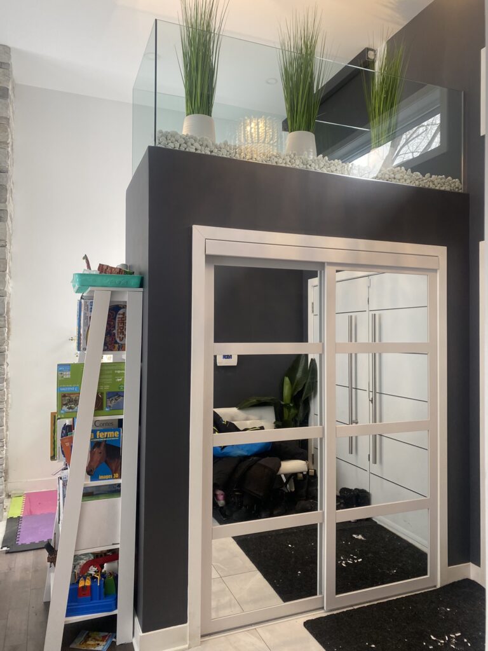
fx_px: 489
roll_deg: -0.4
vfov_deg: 67.3
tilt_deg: +1.6
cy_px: 326
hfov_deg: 53.1
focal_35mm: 26
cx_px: 244
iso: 100
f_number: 1.8
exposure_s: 1/120
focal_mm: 4.25
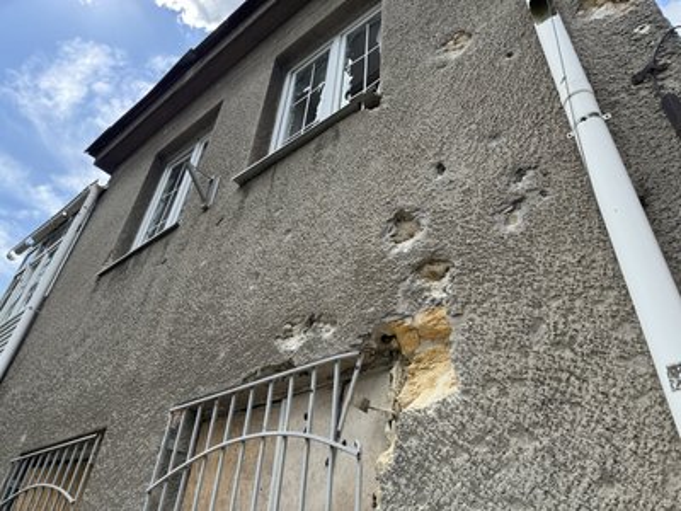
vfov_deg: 56.8
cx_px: 340
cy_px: 256
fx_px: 472
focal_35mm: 24
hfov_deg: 71.6
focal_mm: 6.86
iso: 80
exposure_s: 1/1261
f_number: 1.78
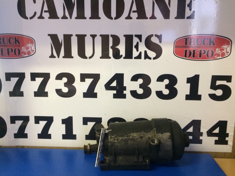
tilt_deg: -10.4
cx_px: 118
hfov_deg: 61.7
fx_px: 197
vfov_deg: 48.2
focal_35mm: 29
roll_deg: -1.0
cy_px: 88
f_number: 2.2
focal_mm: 4.15
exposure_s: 1/33
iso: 320
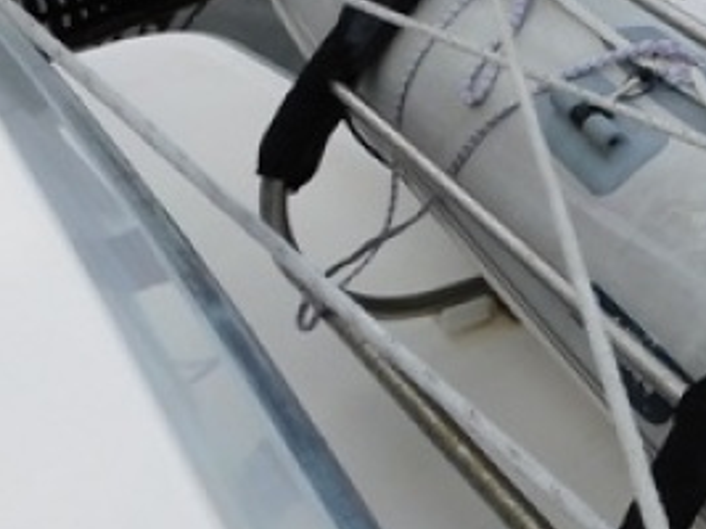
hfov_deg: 23.0
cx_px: 1052
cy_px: 13
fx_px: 1407
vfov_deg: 20.7
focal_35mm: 69
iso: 125
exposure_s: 1/1250
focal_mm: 4
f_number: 3
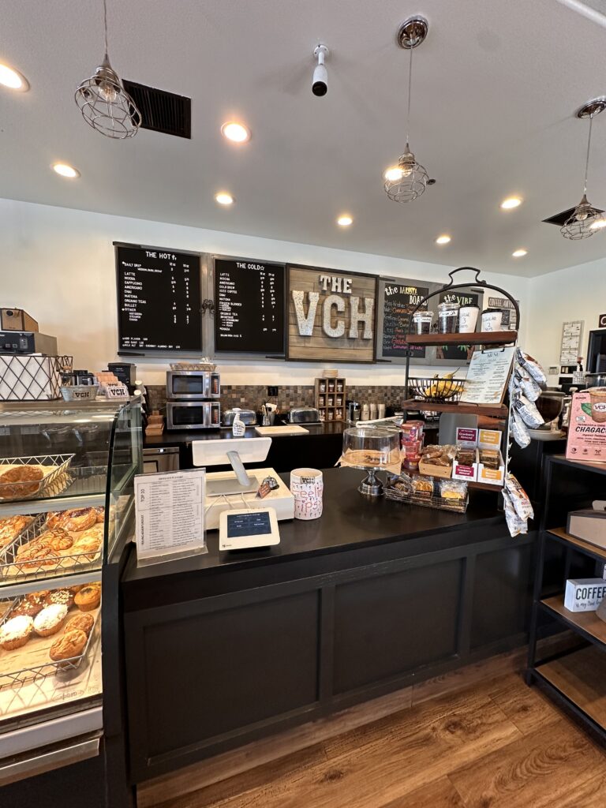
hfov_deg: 85.7
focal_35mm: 14
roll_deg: -1.3
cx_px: 303
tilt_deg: -5.1
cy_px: 404
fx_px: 327
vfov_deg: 102.1
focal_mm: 2.22
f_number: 2.2
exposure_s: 1/60
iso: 200
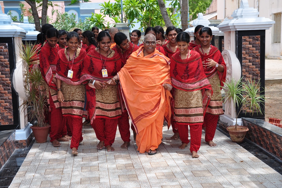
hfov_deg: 37.9
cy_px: 94
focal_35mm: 52
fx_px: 411
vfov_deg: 25.7
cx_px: 141
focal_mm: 35
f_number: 10
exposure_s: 1/200
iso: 250
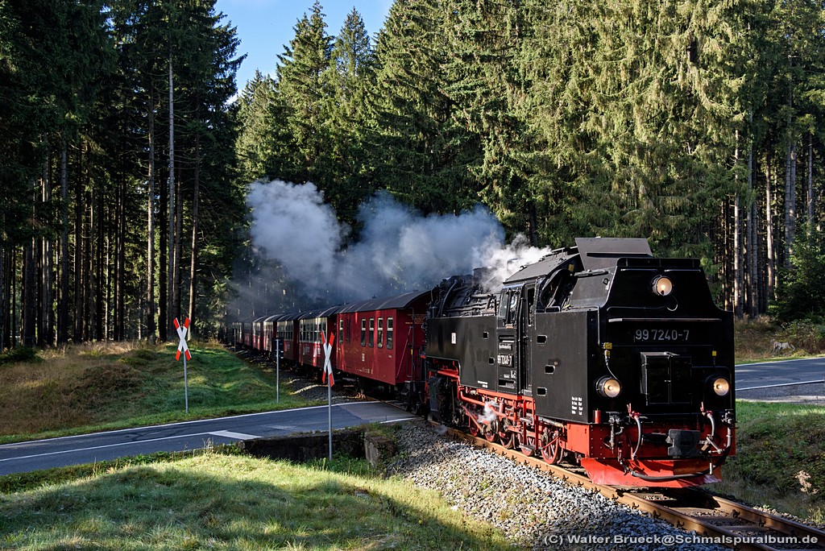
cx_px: 412
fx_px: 1009
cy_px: 276
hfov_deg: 44.5
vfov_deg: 30.6
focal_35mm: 44
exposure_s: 1/800
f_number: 6.3
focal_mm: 44
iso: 800
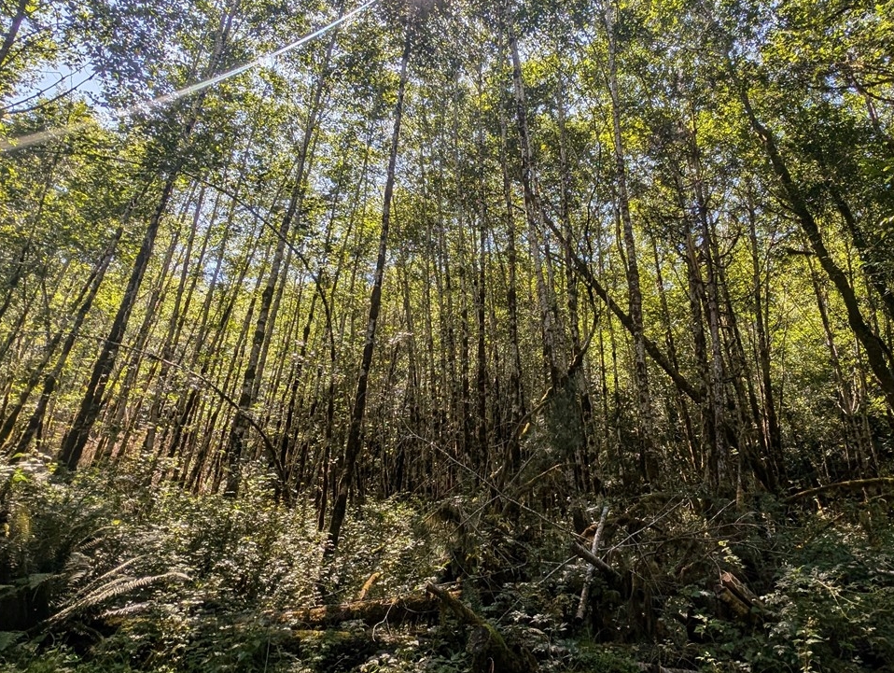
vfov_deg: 65.9
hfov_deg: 81.0
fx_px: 517
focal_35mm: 20
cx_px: 523
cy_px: 296
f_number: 1.95
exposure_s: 1/462
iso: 36
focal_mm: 2.23
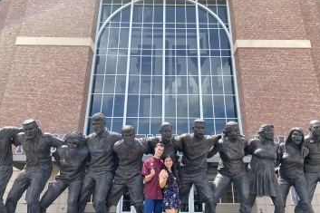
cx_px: 164
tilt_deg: +25.3
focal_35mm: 28
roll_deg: +0.3
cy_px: 106
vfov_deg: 46.4
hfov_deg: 65.5
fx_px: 249
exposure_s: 1/724
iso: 32
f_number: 1.8
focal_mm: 4.25
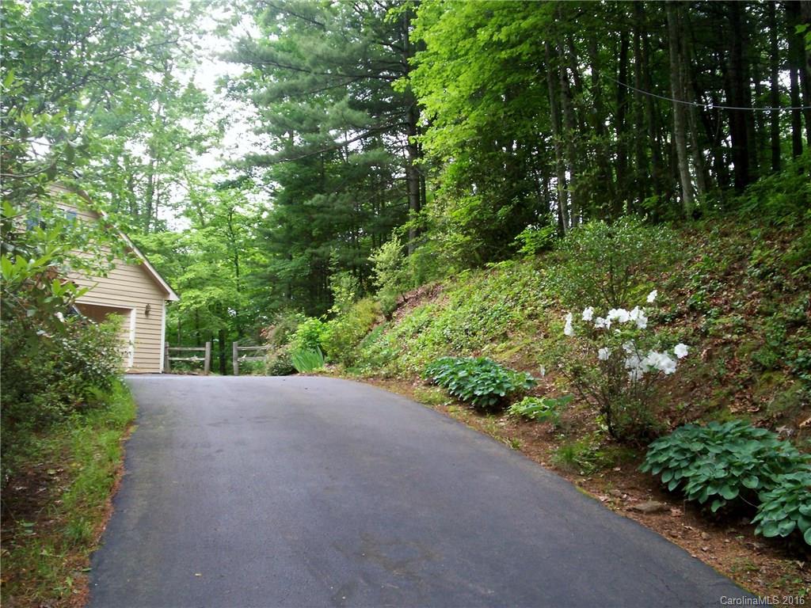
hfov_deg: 51.4
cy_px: 304
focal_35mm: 36
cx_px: 406
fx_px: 843
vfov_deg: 39.7
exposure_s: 1/64
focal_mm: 5.9
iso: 140
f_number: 4.5
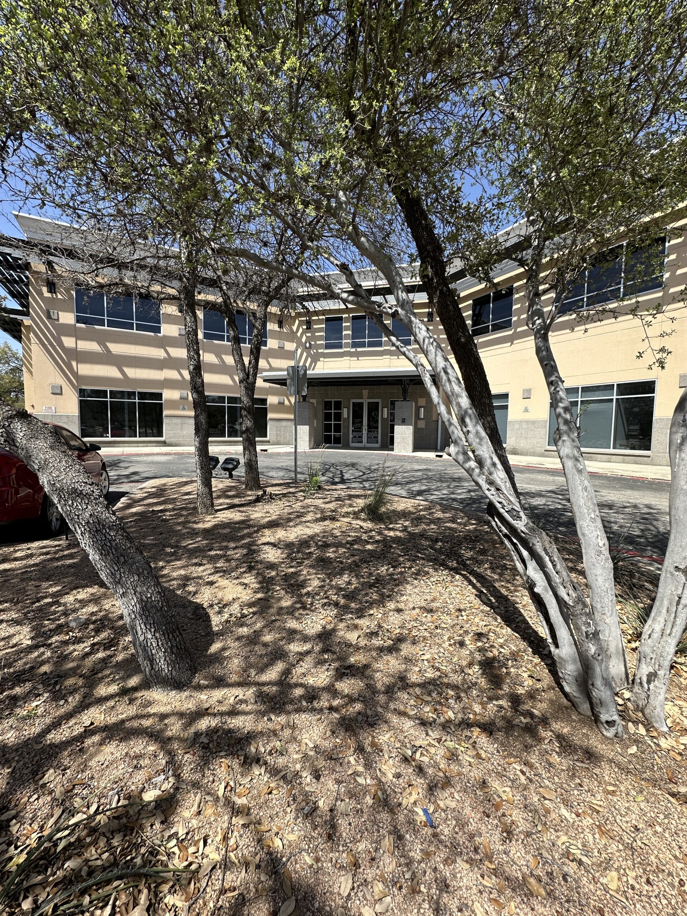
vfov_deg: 102.1
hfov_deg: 85.7
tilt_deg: -5.0
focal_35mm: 14
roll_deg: -0.2
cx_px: 344
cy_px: 458
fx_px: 370
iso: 50
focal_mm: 2.22
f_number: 2.2
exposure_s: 1/1276
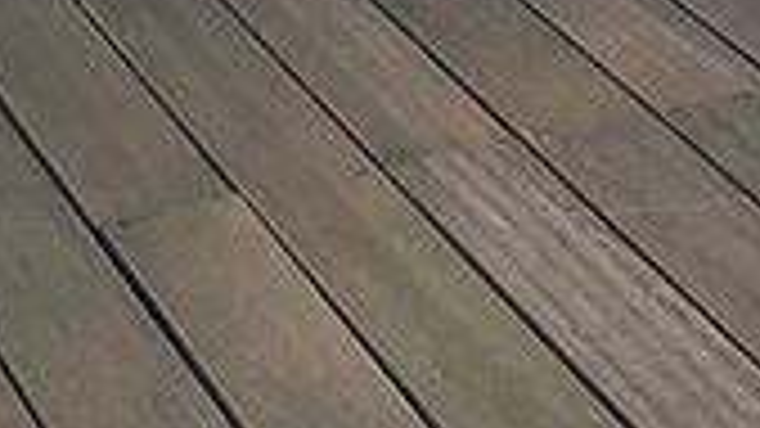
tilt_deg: -6.3
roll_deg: +1.6
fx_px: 3466
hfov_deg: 12.2
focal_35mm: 172
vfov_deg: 6.4
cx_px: 913
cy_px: -937
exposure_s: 1/727
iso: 25
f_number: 1.8
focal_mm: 4.25
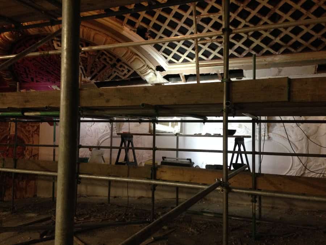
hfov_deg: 55.4
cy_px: 122
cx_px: 163
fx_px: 311
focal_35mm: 33
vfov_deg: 42.9
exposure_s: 1/15
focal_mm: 4.1
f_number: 2.4
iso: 320
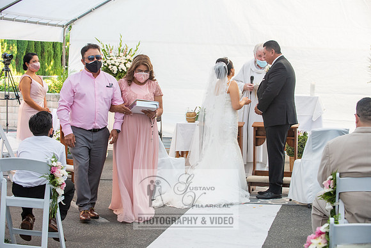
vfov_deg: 17.1
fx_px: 825
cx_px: 186
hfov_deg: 25.4
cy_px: 124
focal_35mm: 80
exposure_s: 1/125
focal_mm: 80
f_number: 6.3
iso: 800
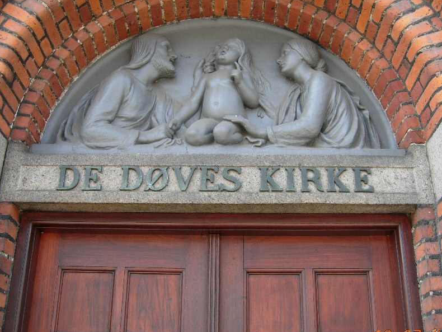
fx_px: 524
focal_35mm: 41
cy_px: 187
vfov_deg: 35.1
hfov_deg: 45.7
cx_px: 239
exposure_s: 1/87.9
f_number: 3
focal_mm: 7.5
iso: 50
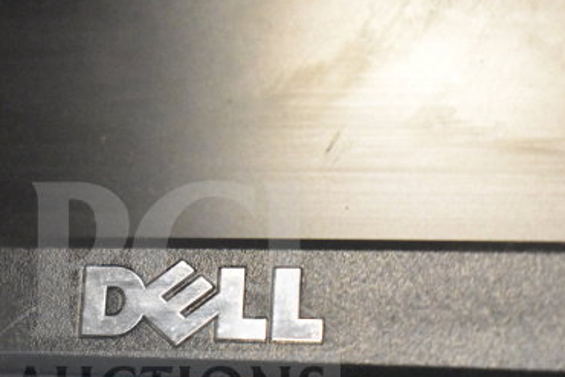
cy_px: 303
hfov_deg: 20.5
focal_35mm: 99
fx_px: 1554
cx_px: 168
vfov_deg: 13.8
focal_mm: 40
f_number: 4.8
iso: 12800
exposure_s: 1/60
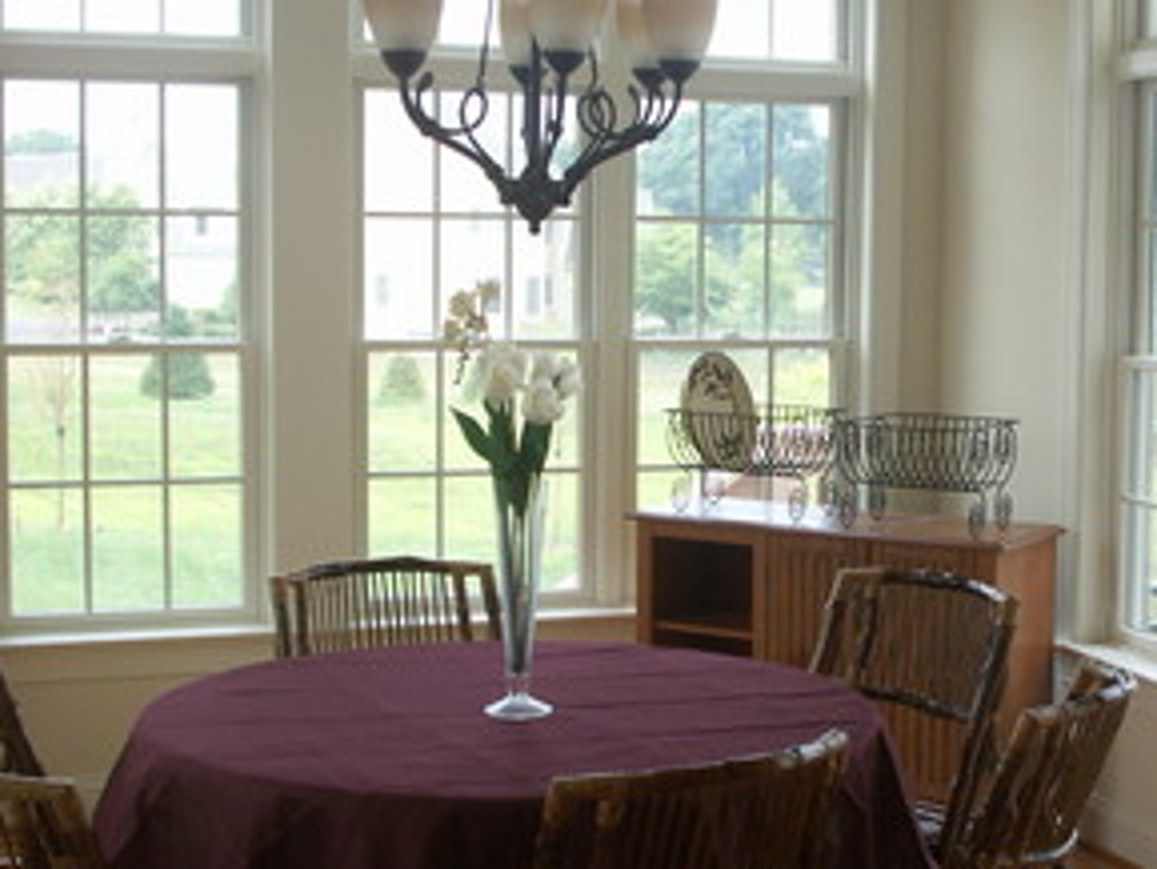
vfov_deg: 22.9
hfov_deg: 29.9
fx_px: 2140
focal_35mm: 64
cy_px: 463
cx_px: 837
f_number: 3.5
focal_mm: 7.7
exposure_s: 1/50
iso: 50
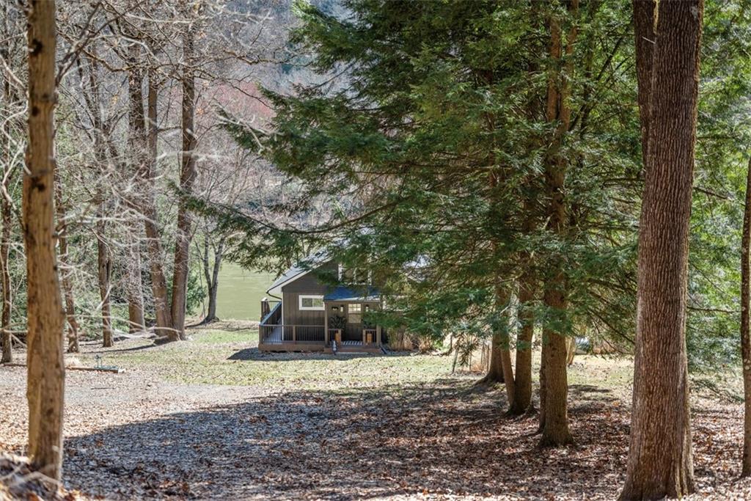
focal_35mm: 50
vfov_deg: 27.0
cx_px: 376
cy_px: 250
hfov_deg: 39.6
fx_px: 1043
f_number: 1.8
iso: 400
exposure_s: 1/6400
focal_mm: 50
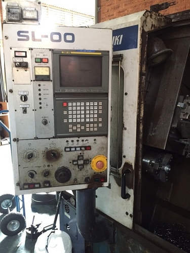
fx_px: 212
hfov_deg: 48.2
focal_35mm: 29
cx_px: 95
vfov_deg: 61.7
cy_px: 126
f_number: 2.2
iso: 250
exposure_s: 1/20
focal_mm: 4.15
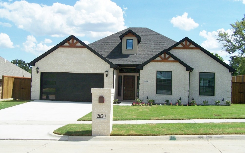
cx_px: 121
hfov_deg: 48.2
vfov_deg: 31.2
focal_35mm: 41
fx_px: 274
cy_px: 67
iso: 80
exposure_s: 1/800
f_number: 4
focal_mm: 6.3
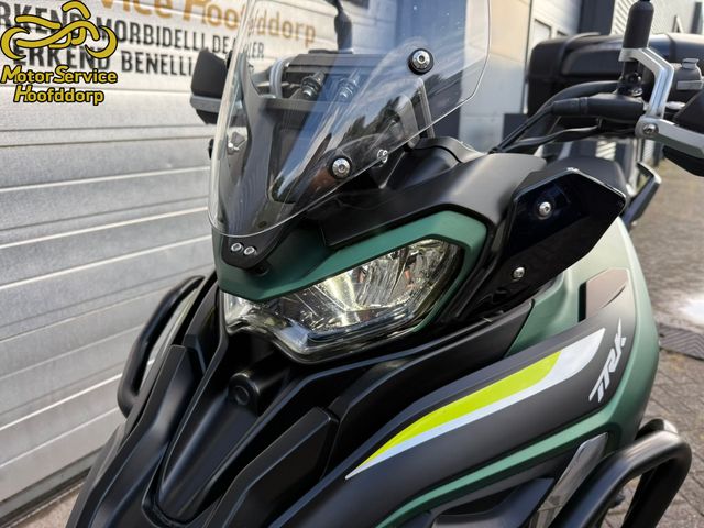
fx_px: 488
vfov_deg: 56.8
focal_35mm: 24
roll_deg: -3.9
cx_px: 352
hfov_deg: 71.6
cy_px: 264
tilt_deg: -17.3
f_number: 1.78
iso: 80
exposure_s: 1/602
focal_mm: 6.76
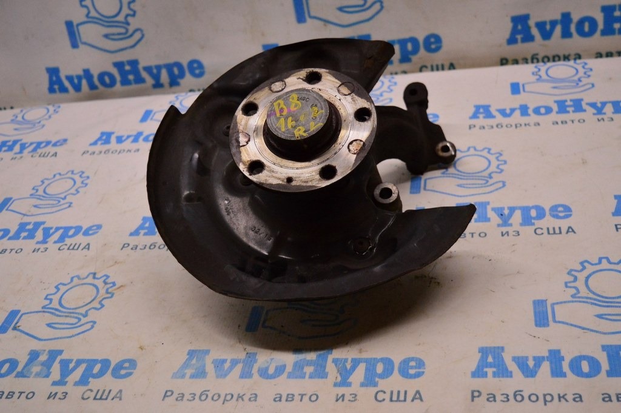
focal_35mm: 46
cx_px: 310
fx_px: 801
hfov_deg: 42.4
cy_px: 206
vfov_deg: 28.9
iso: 1600
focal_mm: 31
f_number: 4.2
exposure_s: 1/400
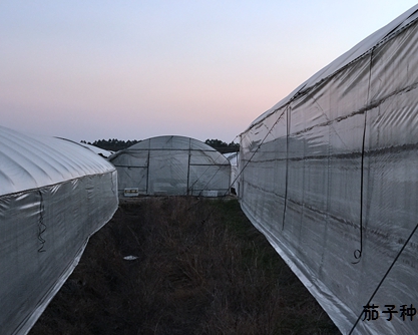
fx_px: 743
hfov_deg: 31.4
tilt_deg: -0.8
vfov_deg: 25.4
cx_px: 215
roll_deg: +0.0
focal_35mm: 60
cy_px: 168
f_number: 2.8
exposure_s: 1/50
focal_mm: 6.6
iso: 200
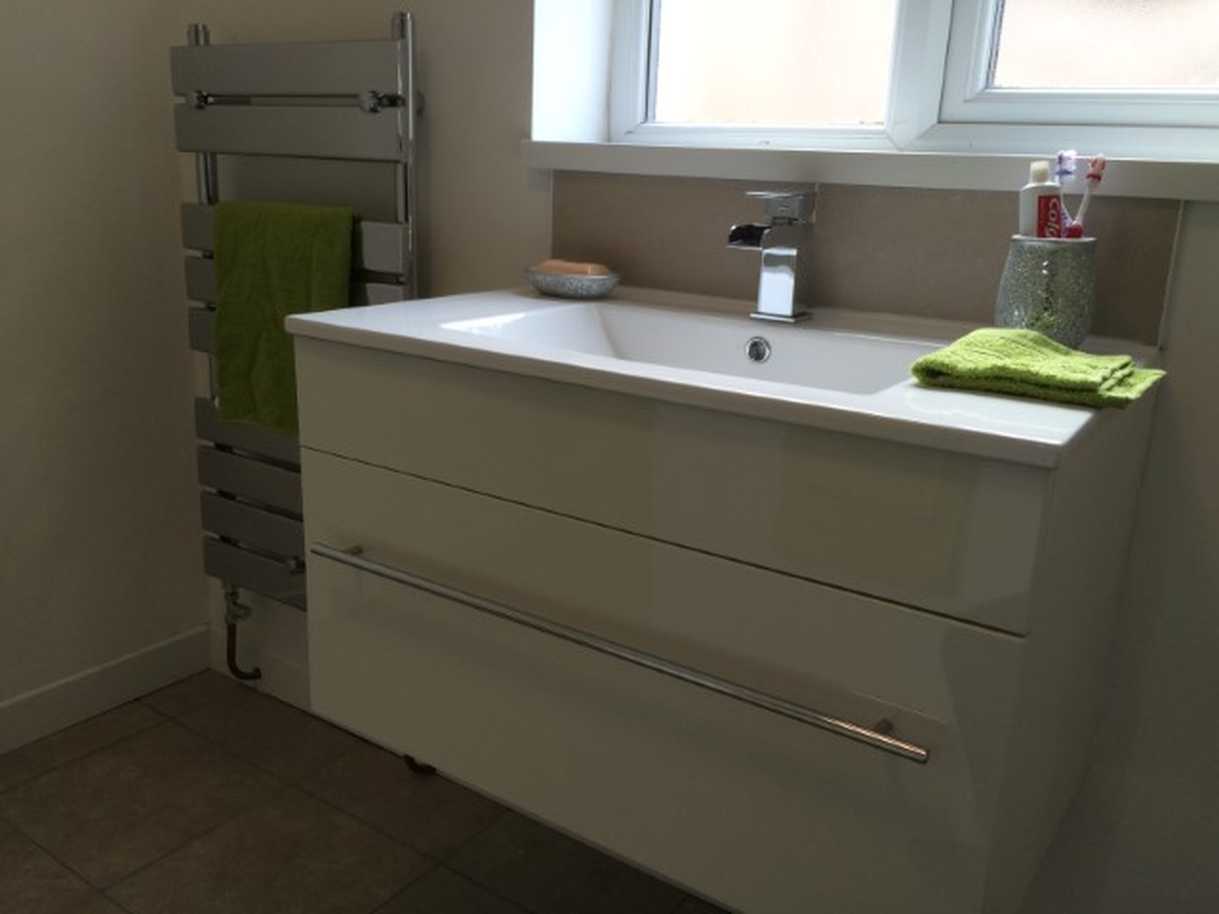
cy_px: 457
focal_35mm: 29
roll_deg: -2.0
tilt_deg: -16.2
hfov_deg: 61.7
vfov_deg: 48.2
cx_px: 610
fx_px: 1021
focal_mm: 4.15
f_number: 2.2
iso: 40
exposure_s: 1/60
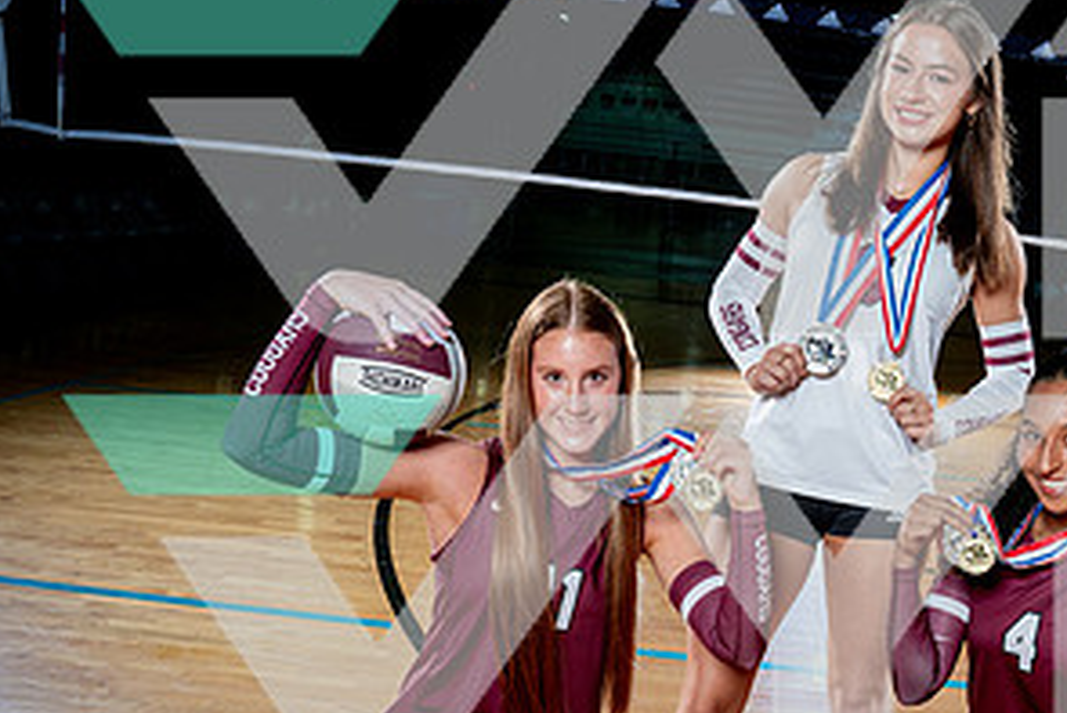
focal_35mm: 42
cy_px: 588
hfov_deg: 42.1
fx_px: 1245
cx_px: 984
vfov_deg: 31.0
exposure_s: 1/250
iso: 250
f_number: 5.6
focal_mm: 20
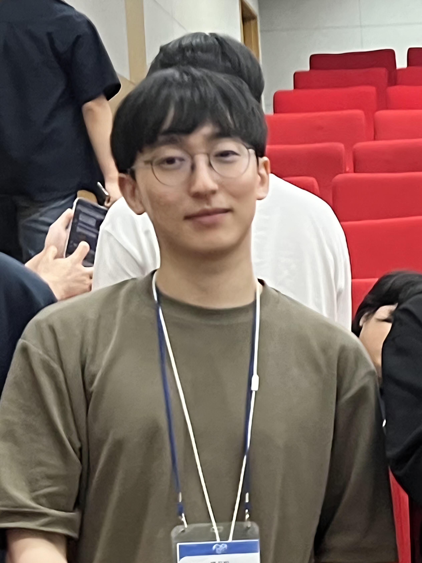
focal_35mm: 26
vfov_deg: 67.3
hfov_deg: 53.1
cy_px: 282
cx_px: 211
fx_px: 423
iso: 400
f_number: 1.5
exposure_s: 1/40
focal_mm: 5.7
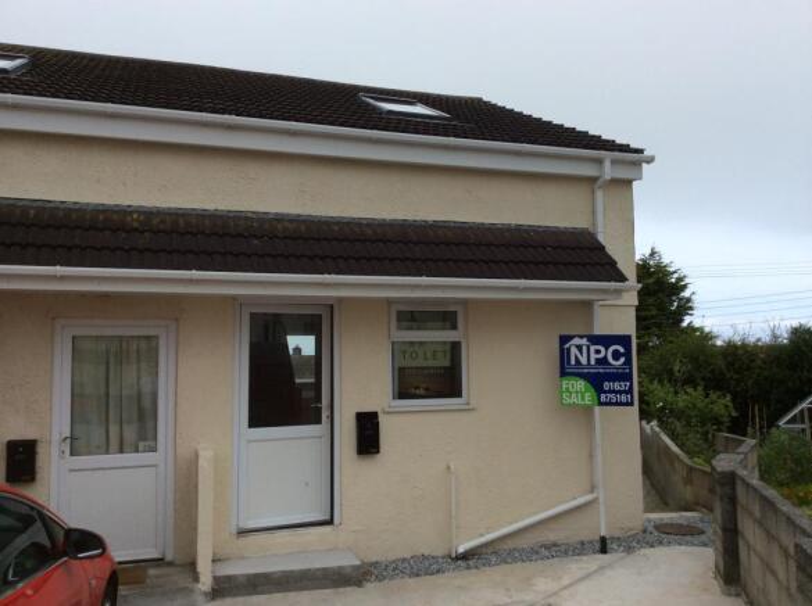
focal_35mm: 33
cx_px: 406
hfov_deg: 55.4
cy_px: 303
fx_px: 773
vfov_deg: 42.8
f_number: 2.4
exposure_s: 1/805
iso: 32
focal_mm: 3.3
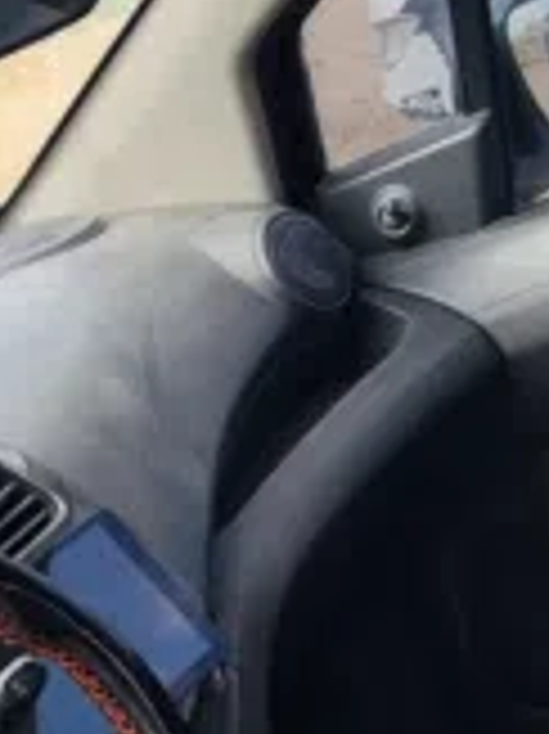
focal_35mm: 95
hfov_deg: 15.2
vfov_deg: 20.0
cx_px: -45
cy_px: 732
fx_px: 2012
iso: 50
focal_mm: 4.22
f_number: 1.8
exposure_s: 1/230
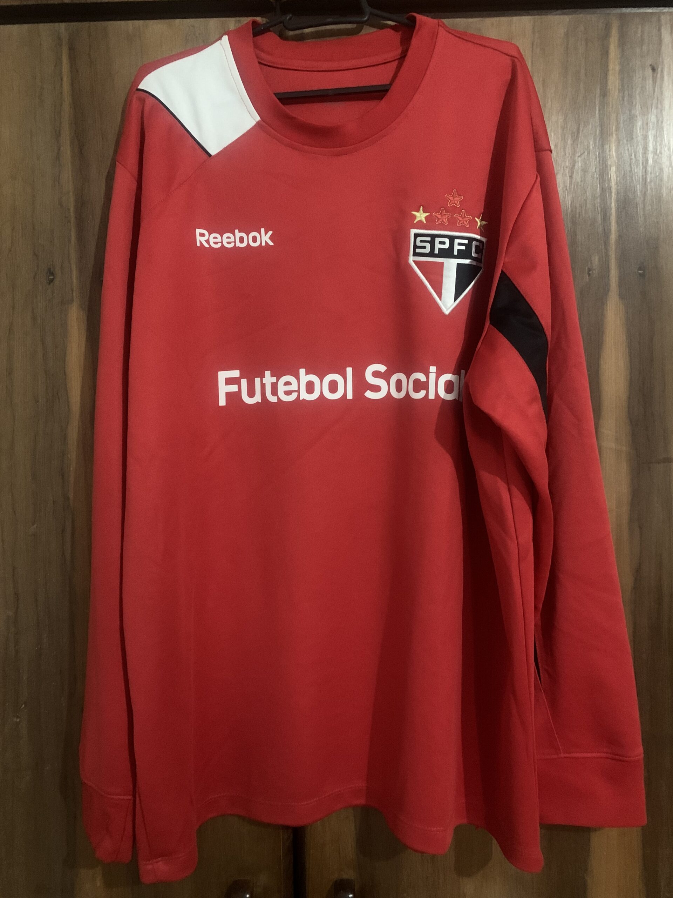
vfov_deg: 67.3
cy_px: 449
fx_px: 674
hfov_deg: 53.1
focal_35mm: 26
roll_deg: +0.7
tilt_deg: -3.3
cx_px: 336
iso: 640
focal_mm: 4.25
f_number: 1.8
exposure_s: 1/20
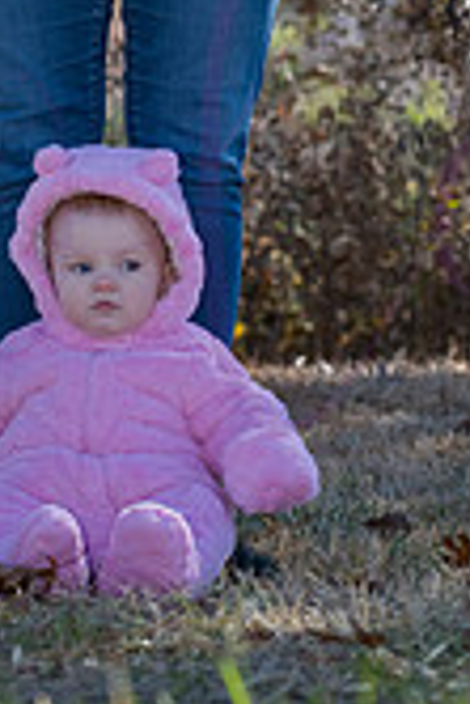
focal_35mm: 217
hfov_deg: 6.3
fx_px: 4240
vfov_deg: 9.4
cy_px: -51
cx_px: 114
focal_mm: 80
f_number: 5
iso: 400
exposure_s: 1/640
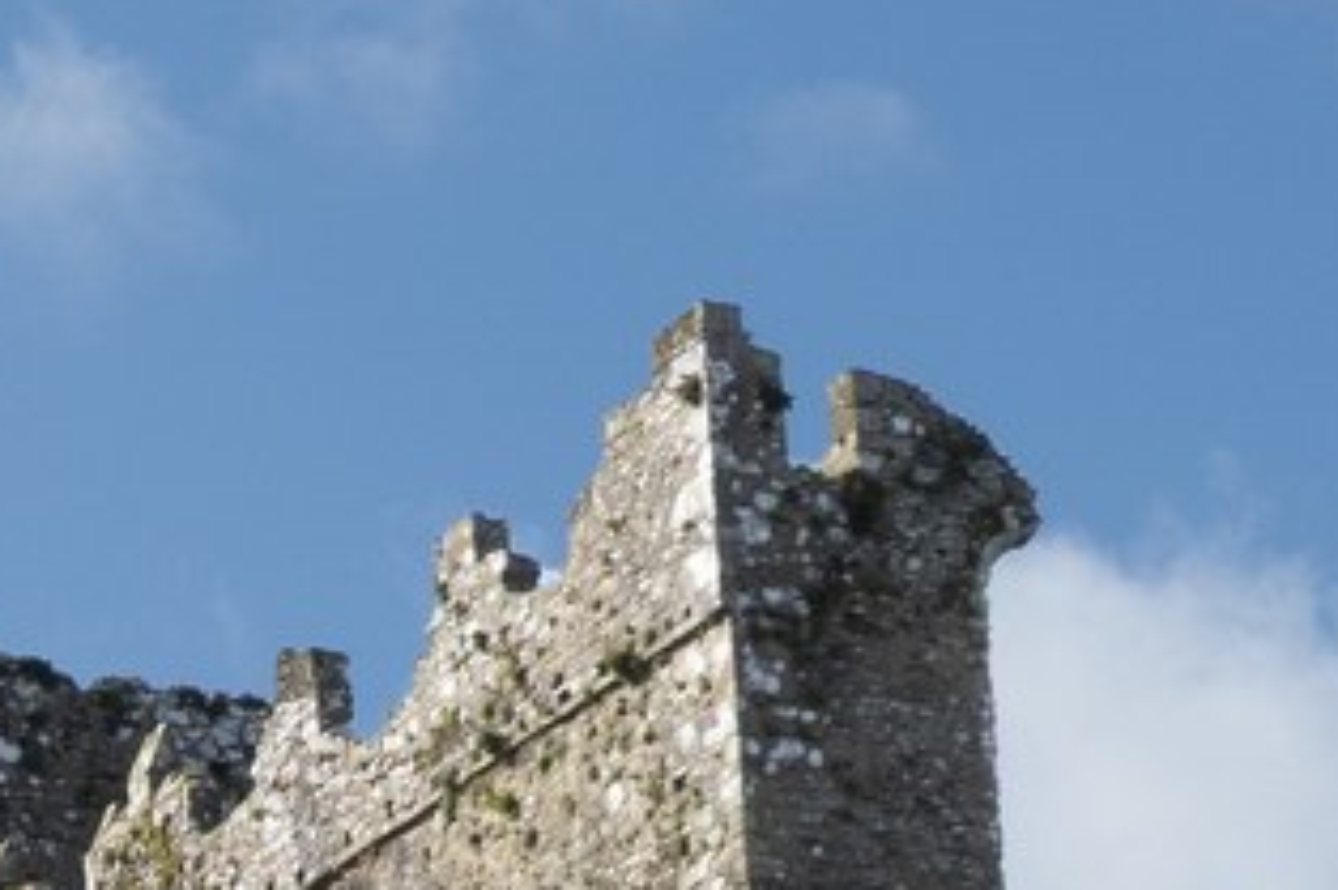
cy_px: 1995
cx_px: -848
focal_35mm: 293
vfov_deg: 4.6
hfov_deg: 6.9
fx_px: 10884
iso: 100
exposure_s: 1/200
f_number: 5.6
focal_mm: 16.86
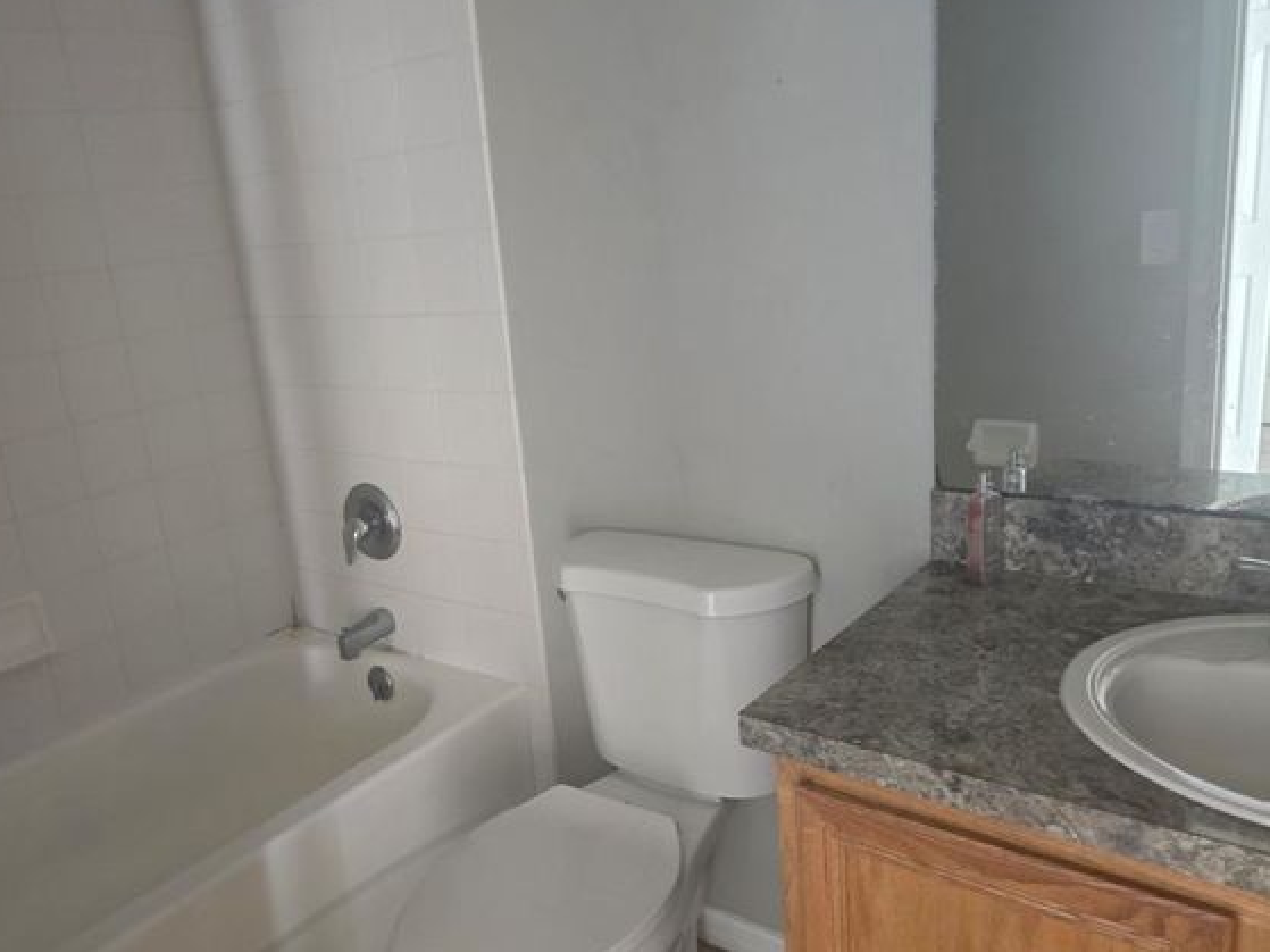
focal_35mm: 29
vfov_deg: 48.2
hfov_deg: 61.2
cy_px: 500
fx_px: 1064
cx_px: 517
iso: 1600
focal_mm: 6.3
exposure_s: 1/20
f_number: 1.7
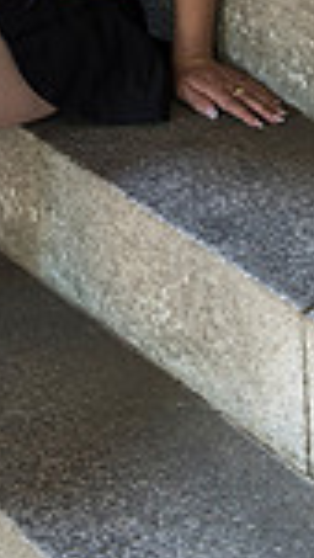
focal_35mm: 119
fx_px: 1760
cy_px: -192
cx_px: -66
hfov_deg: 10.0
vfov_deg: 16.8
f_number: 4
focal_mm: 38
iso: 500
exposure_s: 1/80
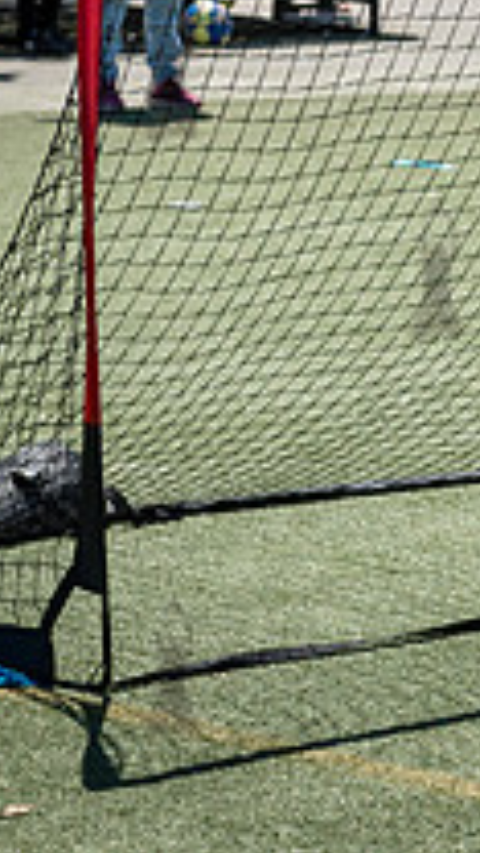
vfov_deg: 9.5
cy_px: 100
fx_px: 5114
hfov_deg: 5.3
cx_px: 937
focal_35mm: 226
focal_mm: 62
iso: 200
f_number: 5
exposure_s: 1/1000
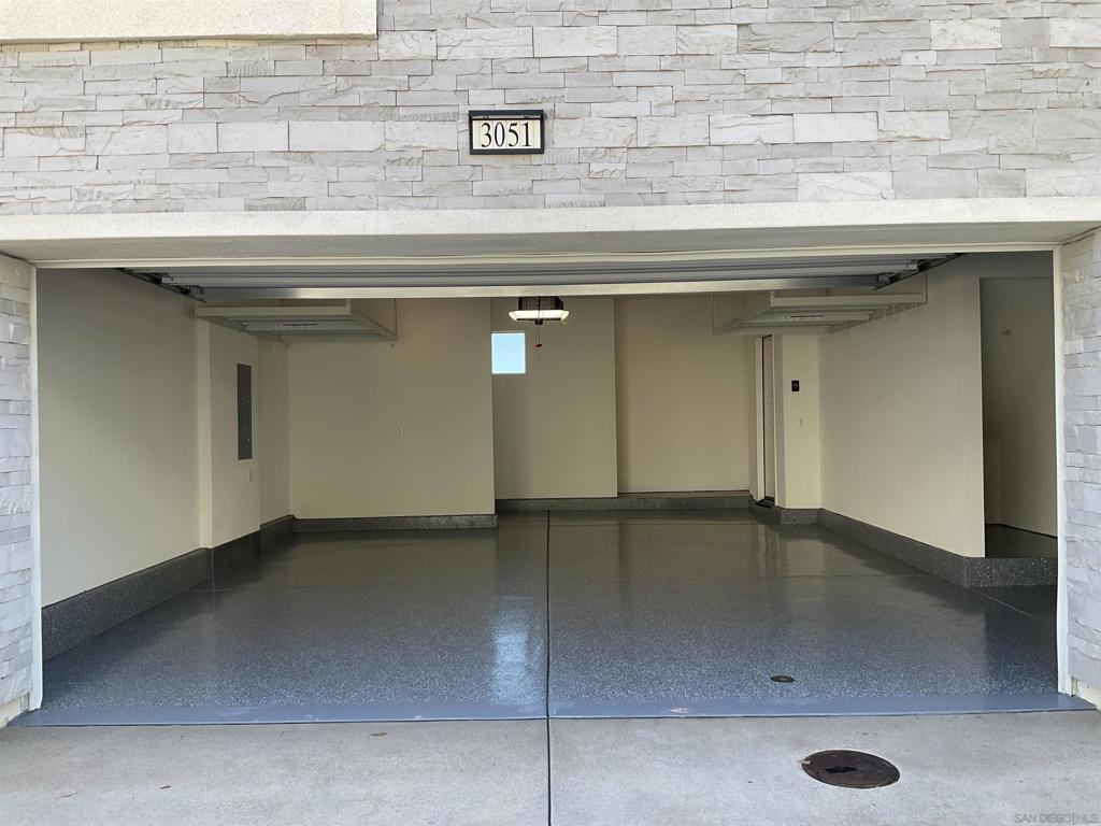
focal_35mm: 29
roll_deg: +0.2
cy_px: 413
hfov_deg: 61.7
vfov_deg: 48.2
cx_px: 550
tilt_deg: -1.3
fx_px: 922
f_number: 1.8
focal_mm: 3
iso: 16
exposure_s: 1/280
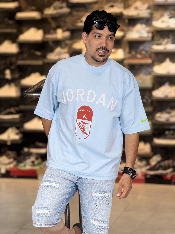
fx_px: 809
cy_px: 117
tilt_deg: -6.0
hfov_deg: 12.3
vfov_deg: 16.4
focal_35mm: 120
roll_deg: +1.1
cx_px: 88
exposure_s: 1/100
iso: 125
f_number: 2.8
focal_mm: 15.66
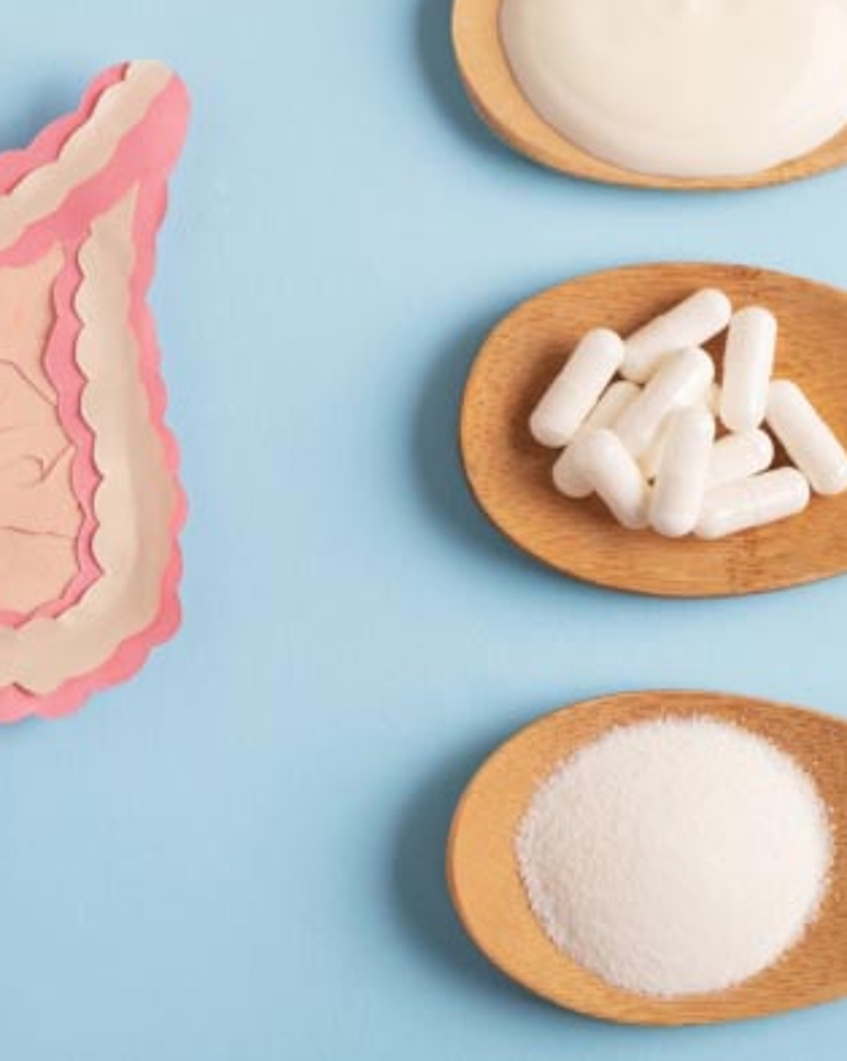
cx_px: 186
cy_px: 448
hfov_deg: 12.5
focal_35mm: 123
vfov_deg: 15.6
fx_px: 3857
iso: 100
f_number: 9
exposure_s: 1/160
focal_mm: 44.4
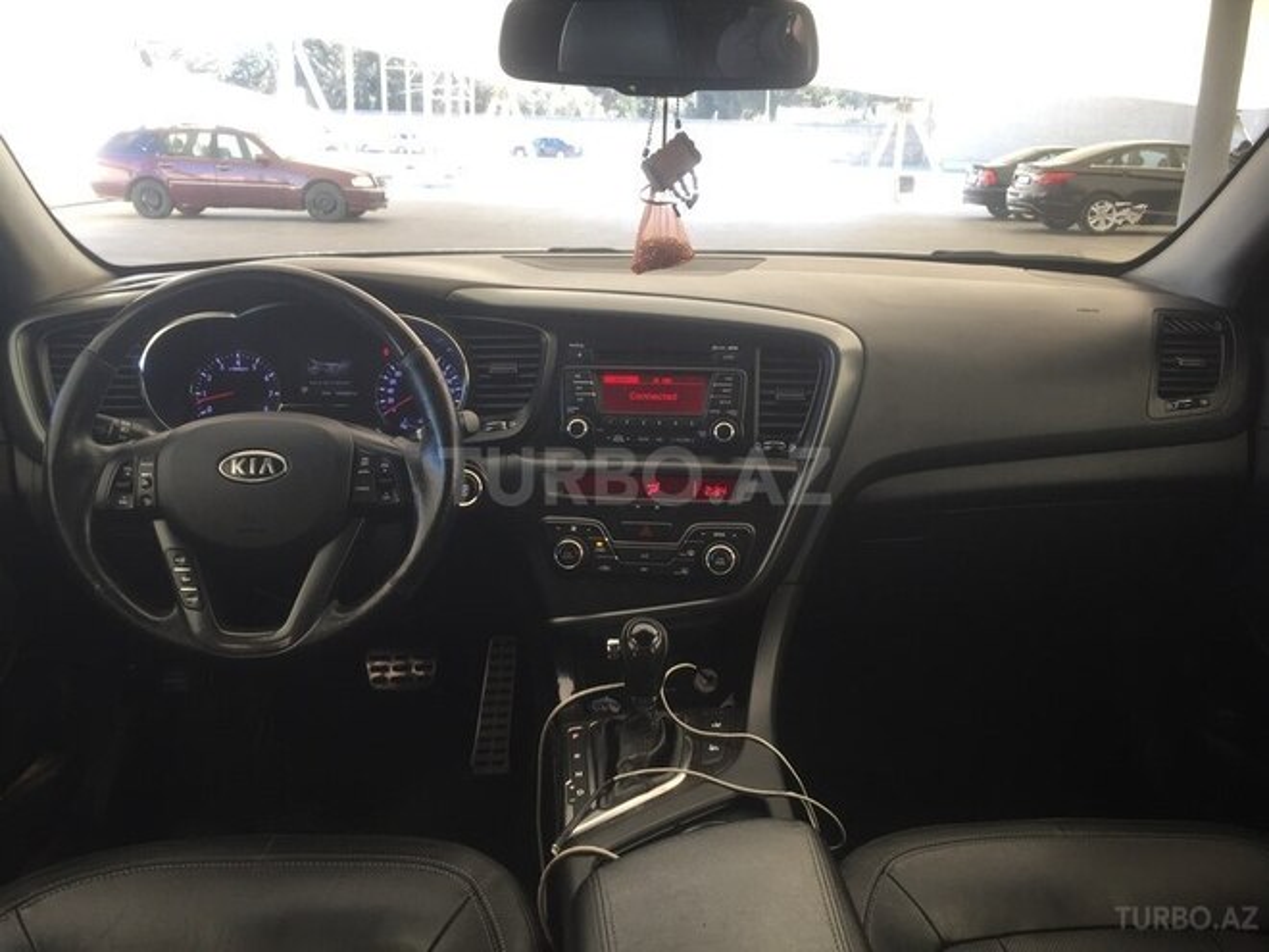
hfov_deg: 61.7
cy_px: 476
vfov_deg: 48.2
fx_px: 1063
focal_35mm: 29
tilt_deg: -16.5
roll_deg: -1.2
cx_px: 634
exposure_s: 1/50
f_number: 2.2
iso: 32
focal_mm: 4.15
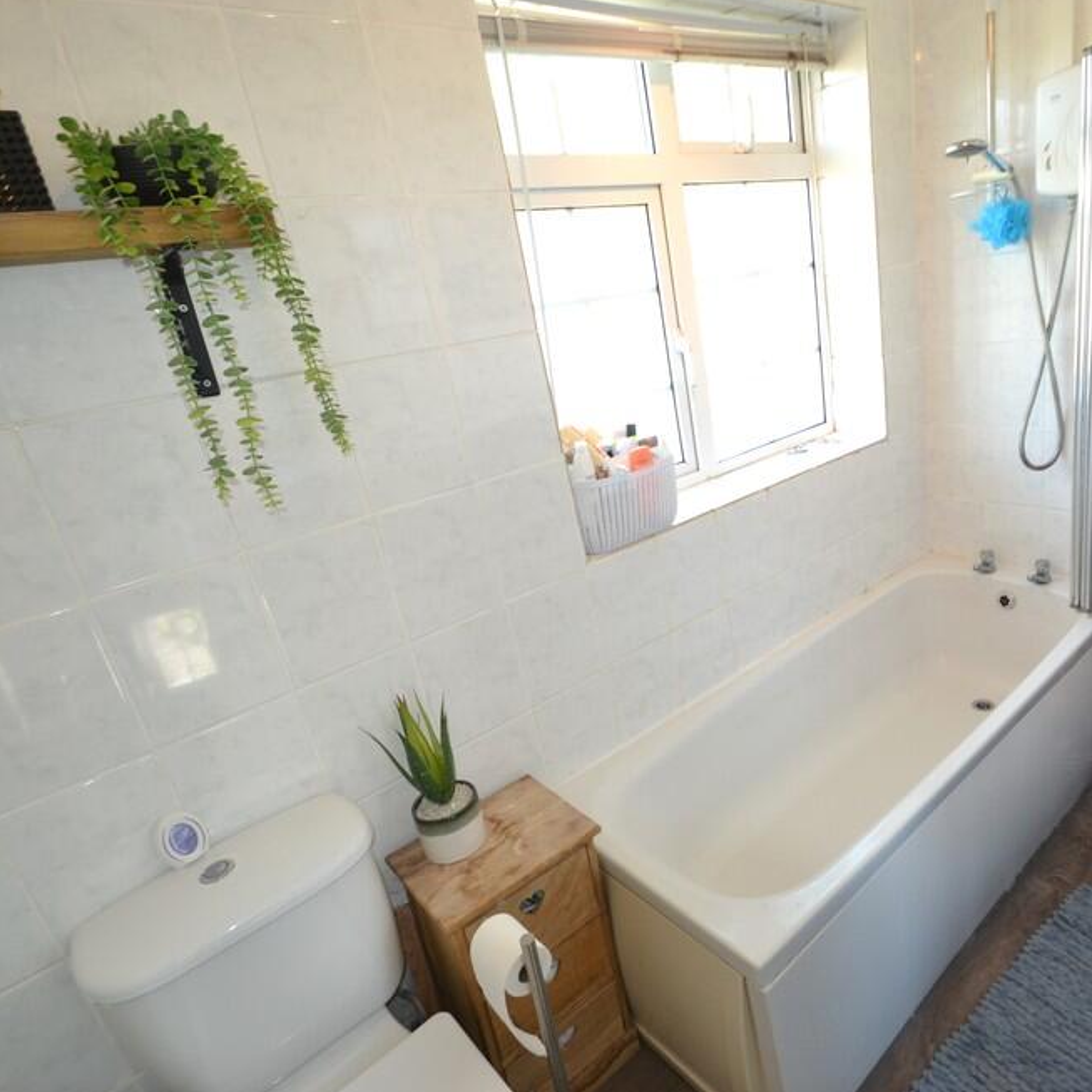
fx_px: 714
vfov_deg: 74.8
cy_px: 524
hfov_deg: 72.1
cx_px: 746
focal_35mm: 20
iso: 400
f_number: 3.5
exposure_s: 1/60
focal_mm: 10
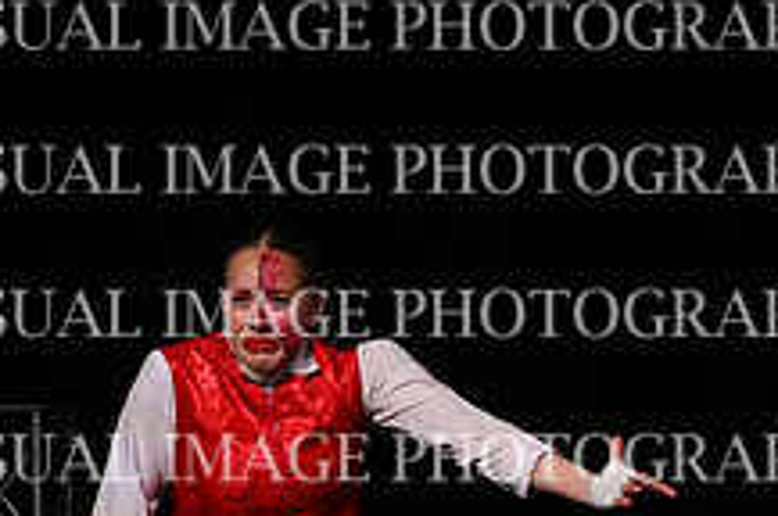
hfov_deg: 4.3
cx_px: 373
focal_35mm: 482
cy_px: 674
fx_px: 10401
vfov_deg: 2.8
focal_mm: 120
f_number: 4
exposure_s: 1/1000
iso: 6400
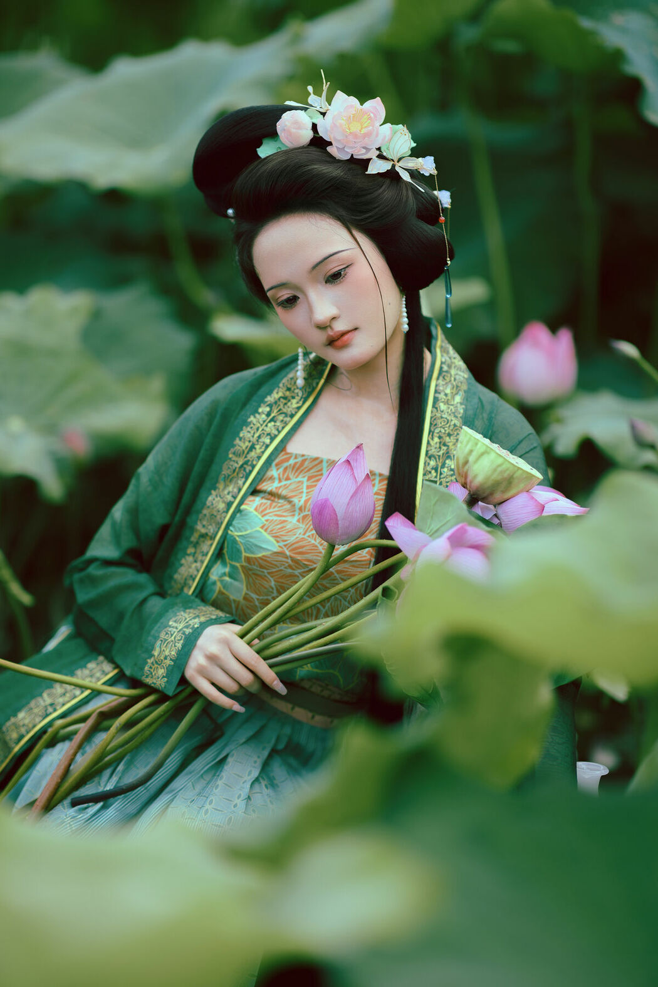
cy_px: 494
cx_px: 329
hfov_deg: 16.1
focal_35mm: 85
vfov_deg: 23.9
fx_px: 2330
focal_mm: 85
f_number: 1.8
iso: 100
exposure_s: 1/640
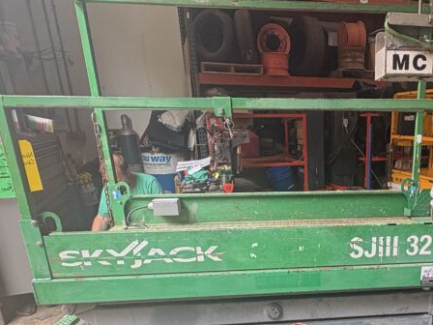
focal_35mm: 32
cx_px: 334
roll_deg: +0.8
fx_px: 400
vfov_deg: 42.3
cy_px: 257
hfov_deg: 53.7
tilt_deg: -19.6
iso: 80
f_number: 2.2
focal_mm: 2.22
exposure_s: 1/120
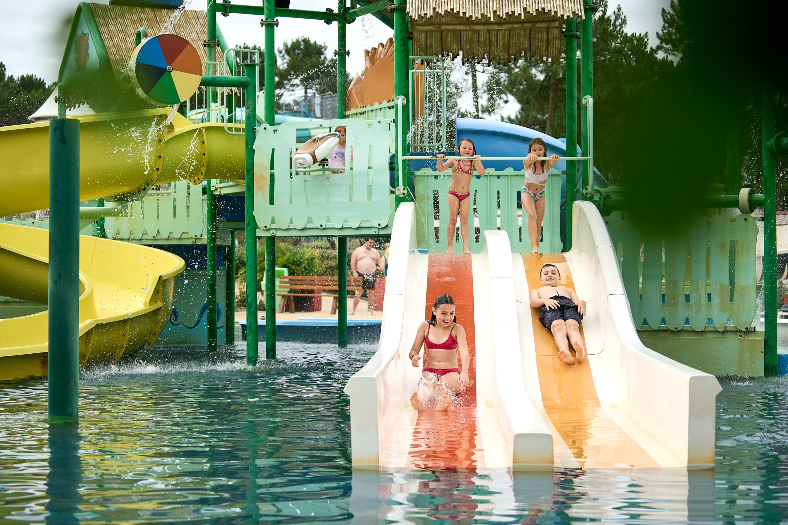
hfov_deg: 28.8
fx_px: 1532
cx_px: 394
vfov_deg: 19.5
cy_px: 262
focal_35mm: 70
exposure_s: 1/2000
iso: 400
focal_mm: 70
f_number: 4
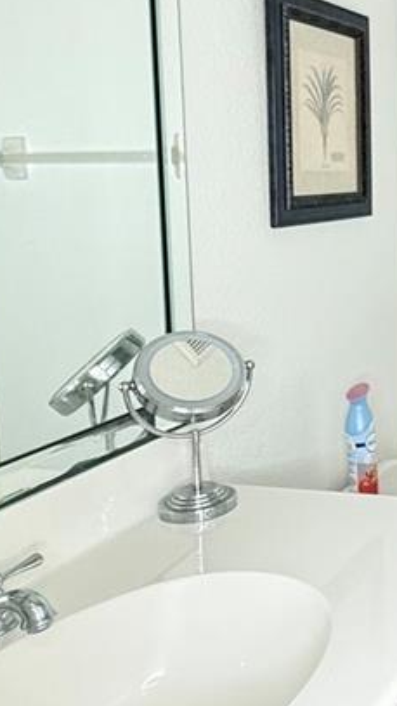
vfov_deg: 44.7
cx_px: 591
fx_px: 842
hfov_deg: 22.1
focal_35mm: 45
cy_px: 224
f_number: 2.2
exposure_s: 1/99
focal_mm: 2.22
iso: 200
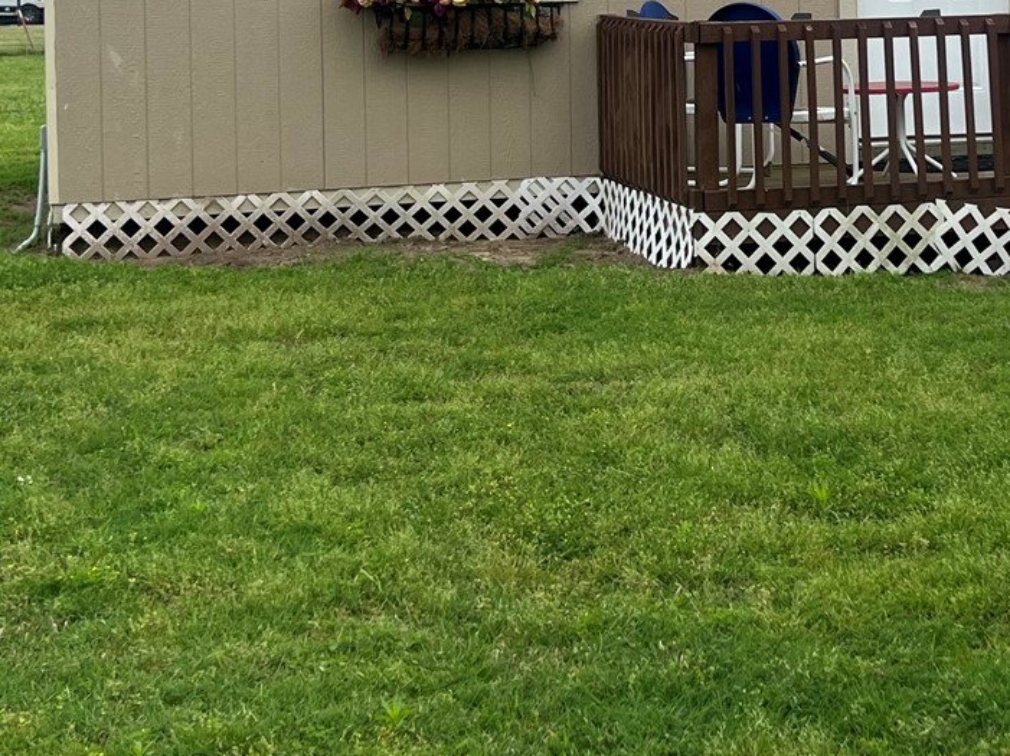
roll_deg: +1.4
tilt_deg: +1.0
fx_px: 2216
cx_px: 759
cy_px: -60
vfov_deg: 18.7
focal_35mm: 76
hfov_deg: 25.4
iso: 50
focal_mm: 5.7
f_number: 1.5
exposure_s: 1/3356
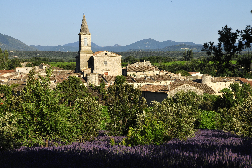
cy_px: 84
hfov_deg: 20.7
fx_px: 689
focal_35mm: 99
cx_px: 125
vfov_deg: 13.9
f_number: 10
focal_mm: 65
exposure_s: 1/400
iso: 200
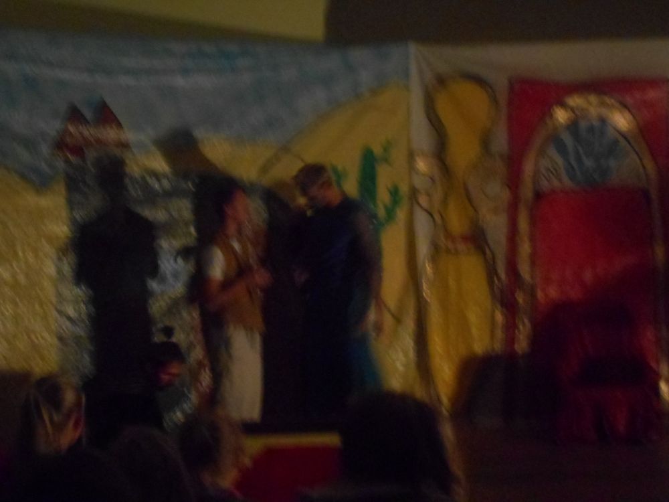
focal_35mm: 66
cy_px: 251
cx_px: 334
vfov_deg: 22.3
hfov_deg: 29.4
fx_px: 1276
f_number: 5.3
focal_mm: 11.6
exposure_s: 1/4
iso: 800
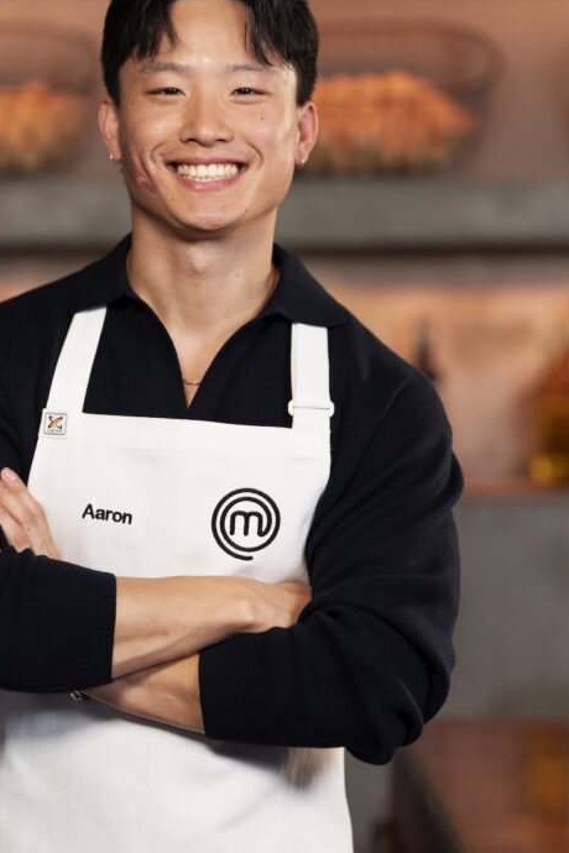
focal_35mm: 117
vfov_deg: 17.5
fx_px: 2774
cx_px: 201
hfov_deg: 11.7
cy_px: 451
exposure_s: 1/160
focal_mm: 85
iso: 640
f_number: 1.8
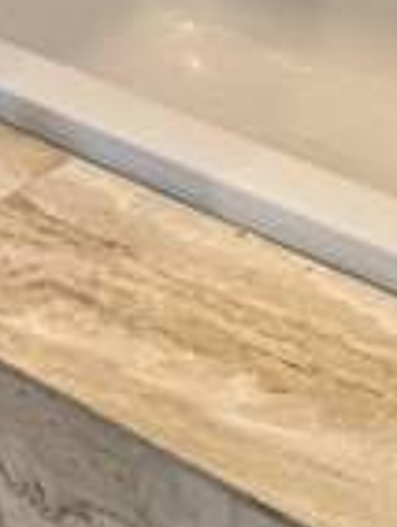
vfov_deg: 16.0
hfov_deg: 12.4
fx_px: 1647
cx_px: 757
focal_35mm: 108
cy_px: -349
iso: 200
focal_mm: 6.76
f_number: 1.78
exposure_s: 1/60
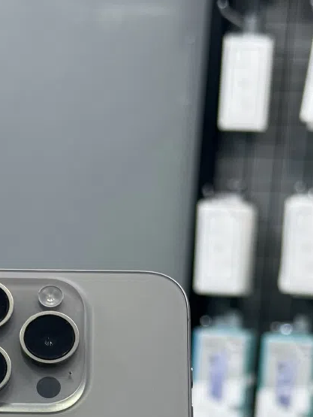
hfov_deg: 12.5
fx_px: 1421
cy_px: 483
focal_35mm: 118
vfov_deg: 16.1
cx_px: 80
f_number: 1.78
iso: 50
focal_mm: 6.76
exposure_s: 1/50
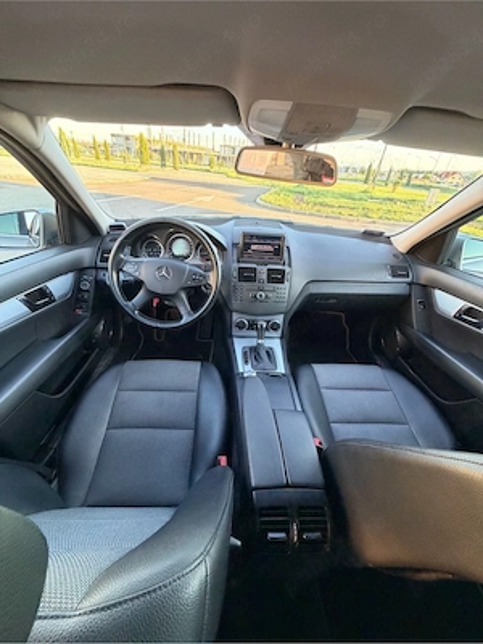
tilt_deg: -31.4
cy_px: 322
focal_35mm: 14
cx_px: 242
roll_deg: -5.9
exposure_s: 1/96
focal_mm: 2.22
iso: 320
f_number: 2.2
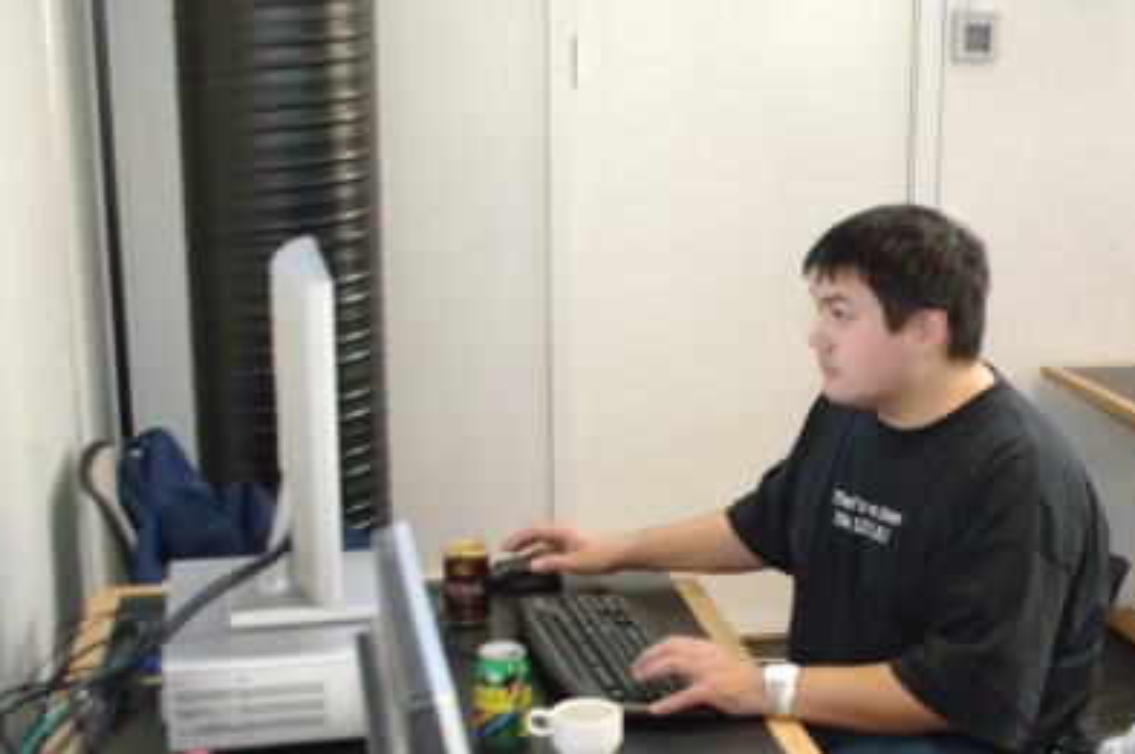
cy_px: 488
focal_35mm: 55
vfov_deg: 24.5
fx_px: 1732
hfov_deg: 35.2
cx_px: 901
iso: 1600
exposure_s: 1/30
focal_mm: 18
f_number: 4
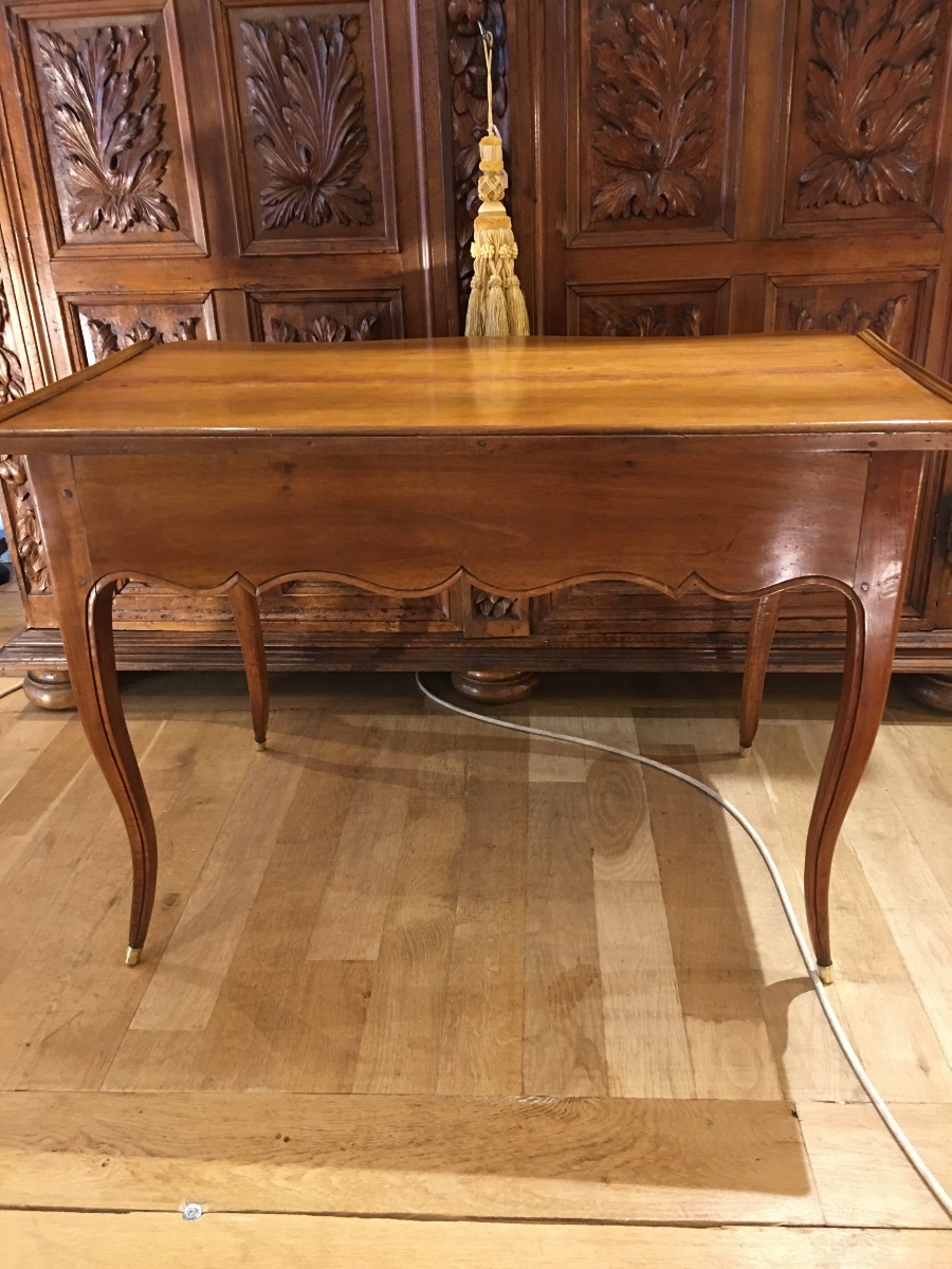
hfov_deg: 48.2
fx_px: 1063
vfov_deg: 61.7
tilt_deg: -24.4
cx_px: 476
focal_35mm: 29
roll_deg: +0.3
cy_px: 634
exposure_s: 1/8
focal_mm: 4.15
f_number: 2.2
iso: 100
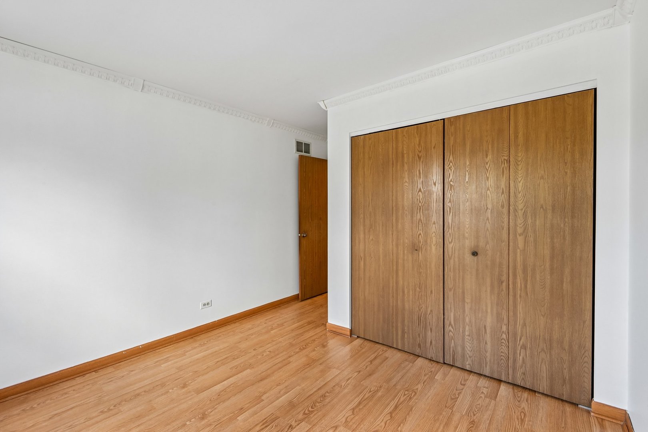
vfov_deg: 73.7
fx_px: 288
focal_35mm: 16
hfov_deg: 96.7
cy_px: 216
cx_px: 324
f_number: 13
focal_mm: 16
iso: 400
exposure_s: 1/13
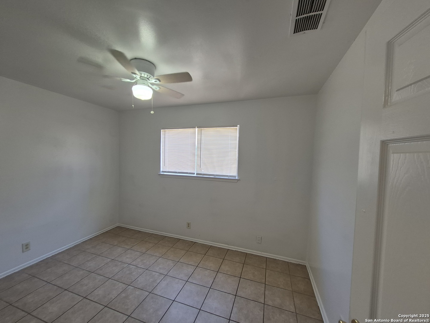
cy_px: 162
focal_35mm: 13
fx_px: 161
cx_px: 215
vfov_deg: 89.9
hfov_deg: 106.2
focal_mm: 1.74
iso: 80
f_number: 2.2
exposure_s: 1/60
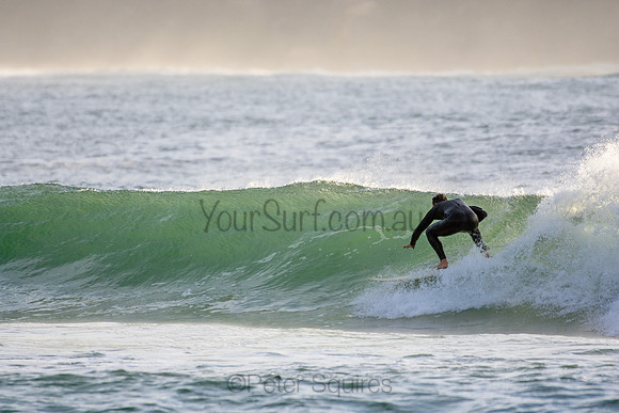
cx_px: 310
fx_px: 12898
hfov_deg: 2.7
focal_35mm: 750
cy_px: 206
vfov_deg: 1.8
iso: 560
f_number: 5.6
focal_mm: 500
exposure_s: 1/2000
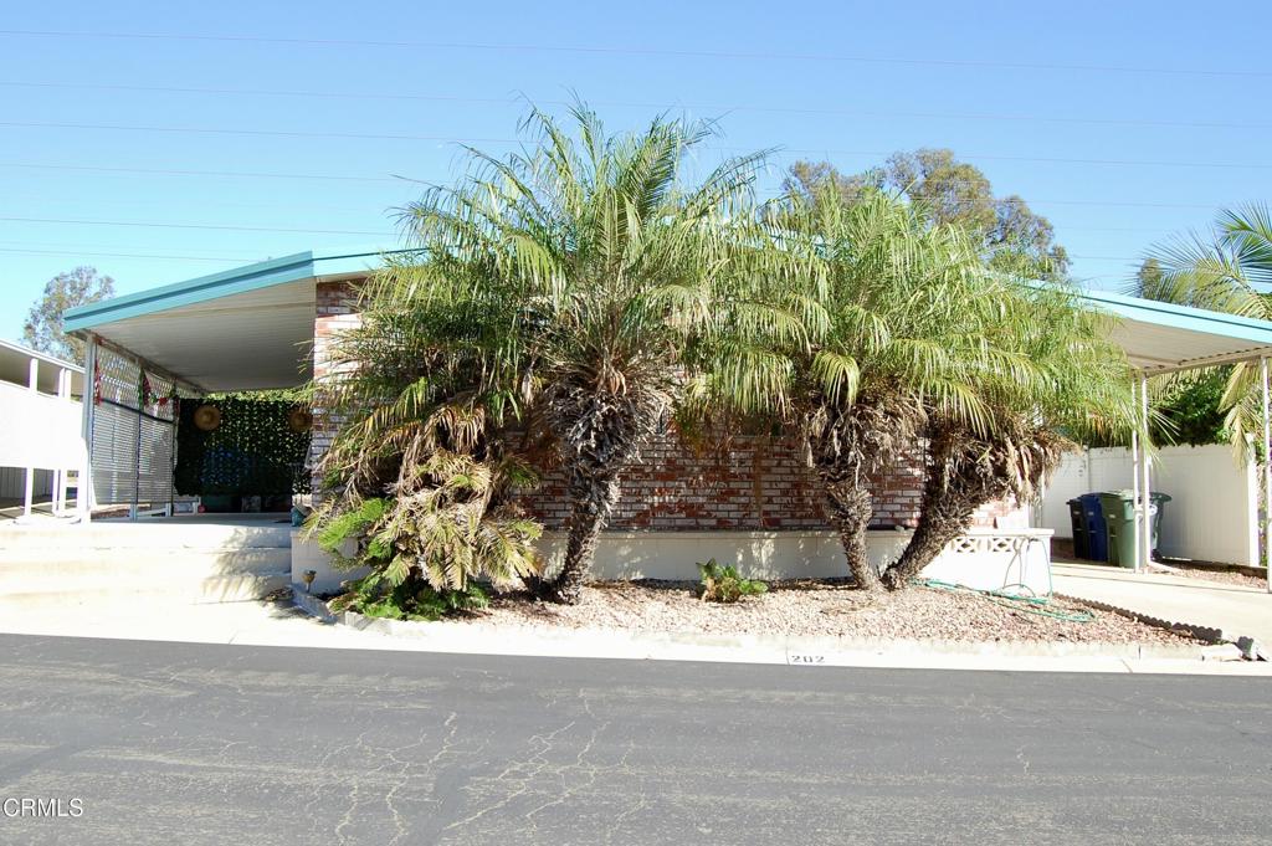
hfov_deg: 62.0
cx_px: 636
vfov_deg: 43.5
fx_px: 1059
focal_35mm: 30
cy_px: 423
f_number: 10
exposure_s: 1/250
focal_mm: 20
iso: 280
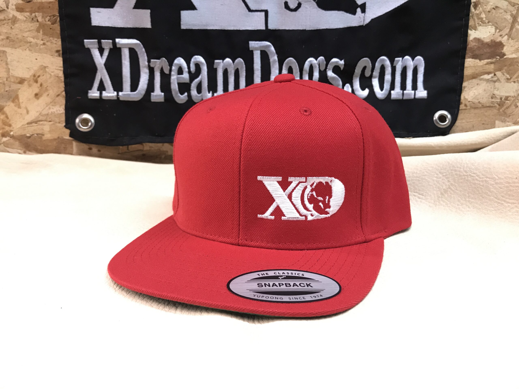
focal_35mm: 28
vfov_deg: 49.7
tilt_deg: -17.1
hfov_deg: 63.4
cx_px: 260
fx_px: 420
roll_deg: -0.1
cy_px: 194
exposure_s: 1/20
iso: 40
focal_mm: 3.99
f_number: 1.8
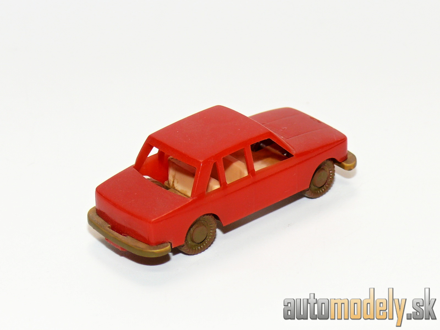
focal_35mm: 146
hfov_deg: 13.5
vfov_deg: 10.2
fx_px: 1856
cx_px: 220
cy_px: 165
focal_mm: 17.4
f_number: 4
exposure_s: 1/30
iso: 100
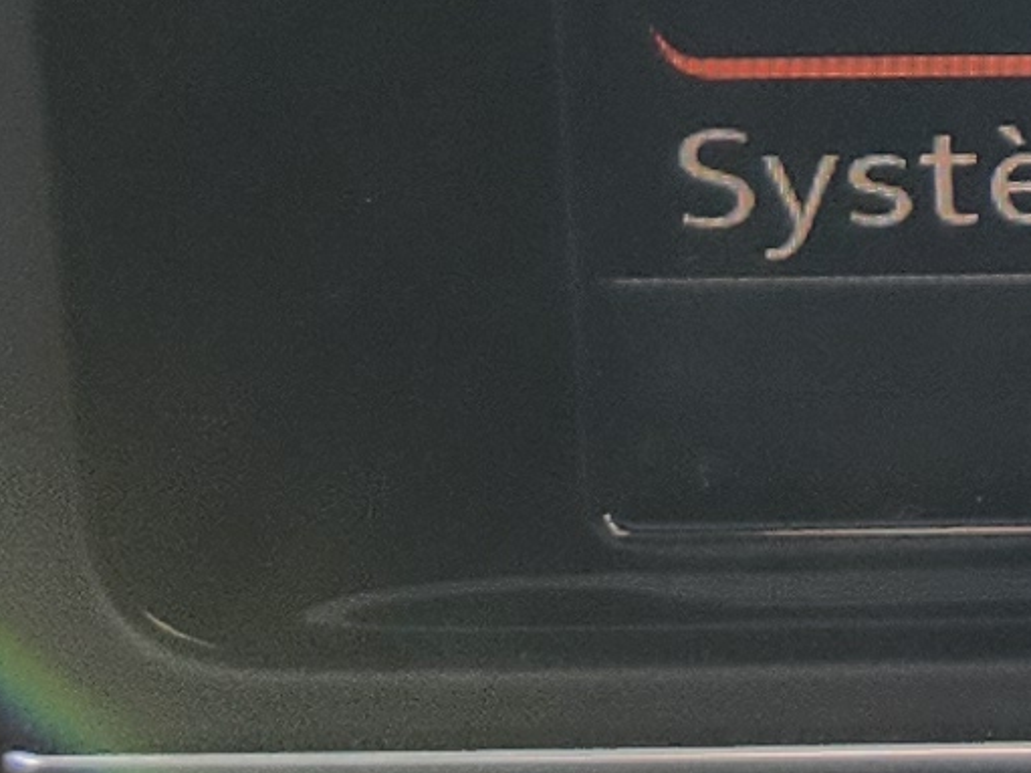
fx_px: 5360
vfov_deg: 7.8
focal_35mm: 180
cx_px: 2189
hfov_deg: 10.0
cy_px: -827
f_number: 1.8
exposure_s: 1/256
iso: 25
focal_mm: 5.54
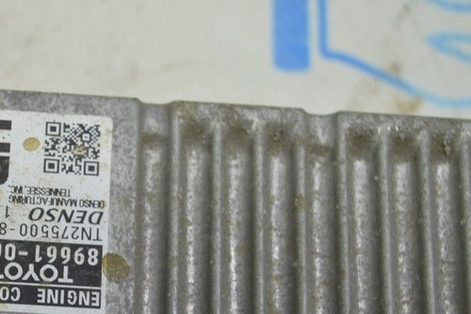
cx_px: -1
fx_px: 1125
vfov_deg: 15.7
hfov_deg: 22.7
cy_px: 287
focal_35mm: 86
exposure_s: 1/50
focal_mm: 28
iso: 400
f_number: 4.2
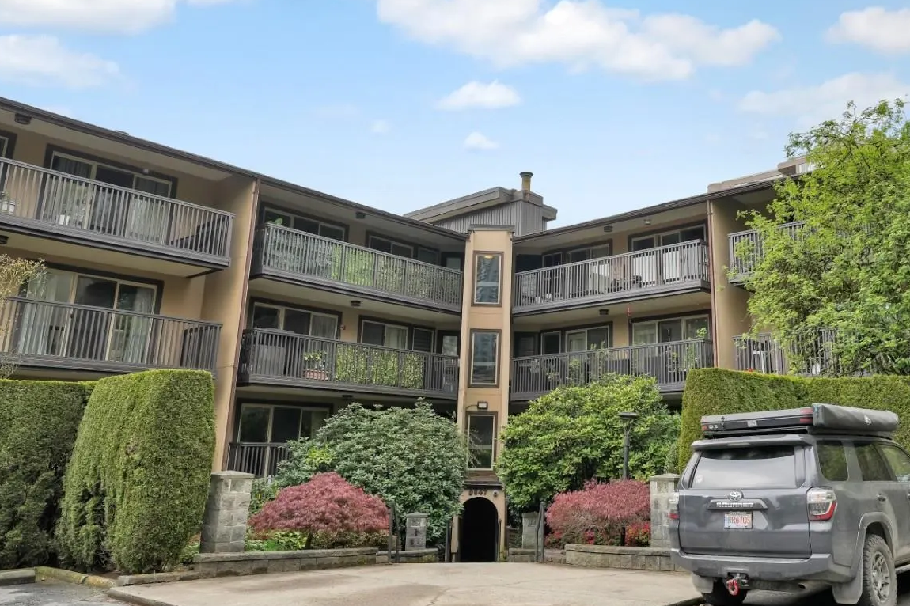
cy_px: 244
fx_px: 790
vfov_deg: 41.8
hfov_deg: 58.9
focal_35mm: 31
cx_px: 580
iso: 100
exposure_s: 1/200
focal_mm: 22.2
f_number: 6.3
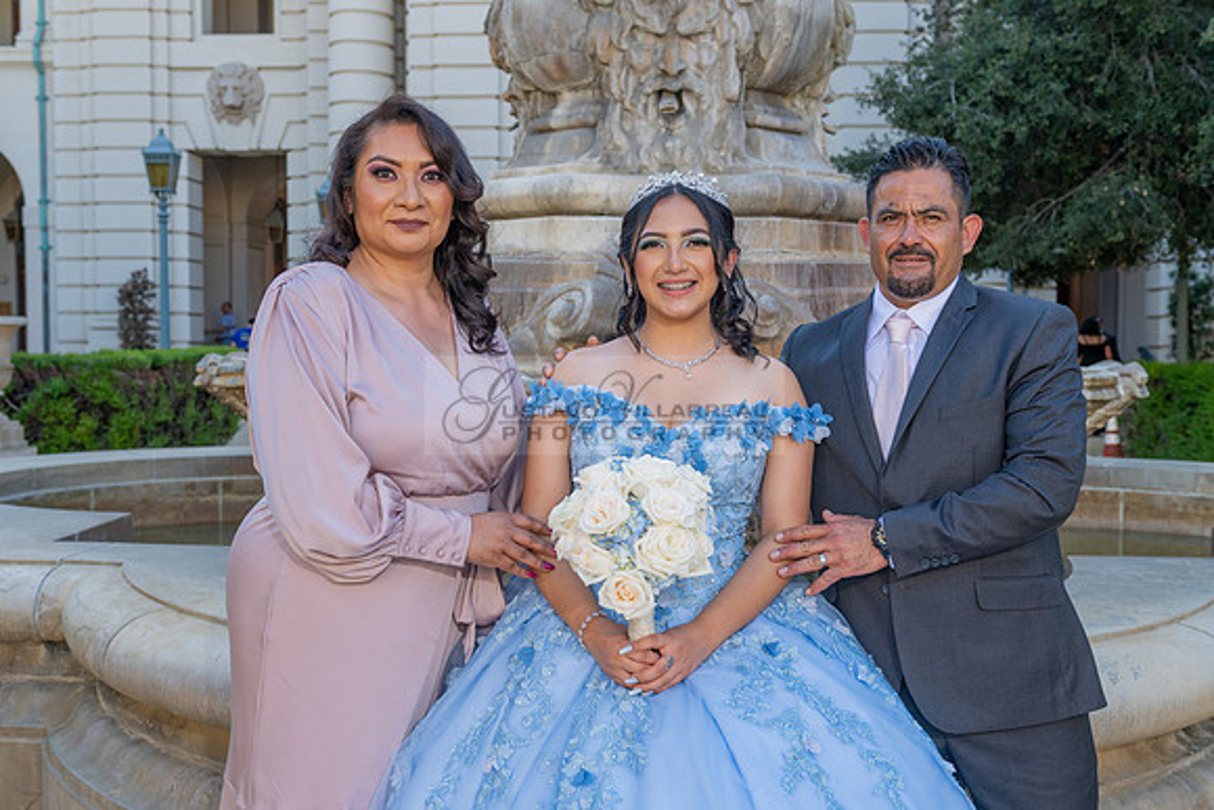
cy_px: 420
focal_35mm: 42
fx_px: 1426
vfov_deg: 31.7
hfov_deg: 46.1
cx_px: 601
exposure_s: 1/200
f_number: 5
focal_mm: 38
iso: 200
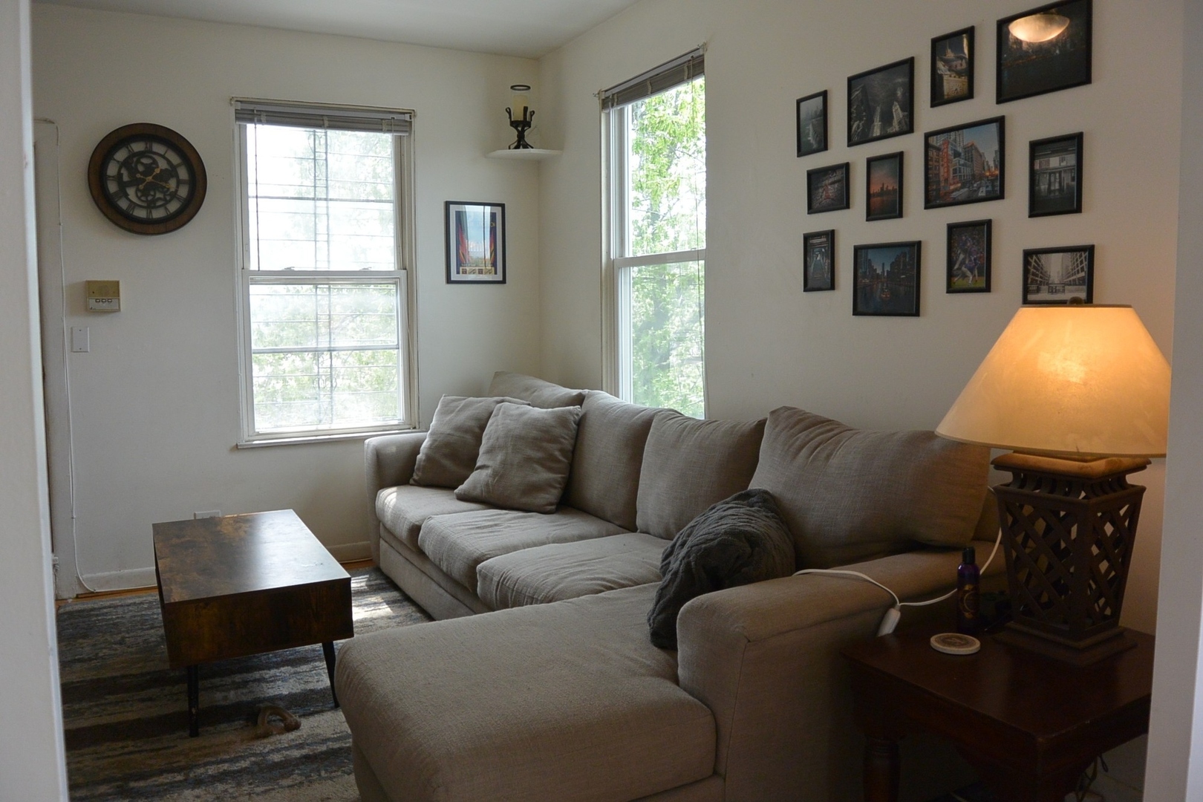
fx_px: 902
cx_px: 602
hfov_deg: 67.4
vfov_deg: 47.9
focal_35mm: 27
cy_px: 401
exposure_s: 1/200
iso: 200
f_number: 3.5
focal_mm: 10
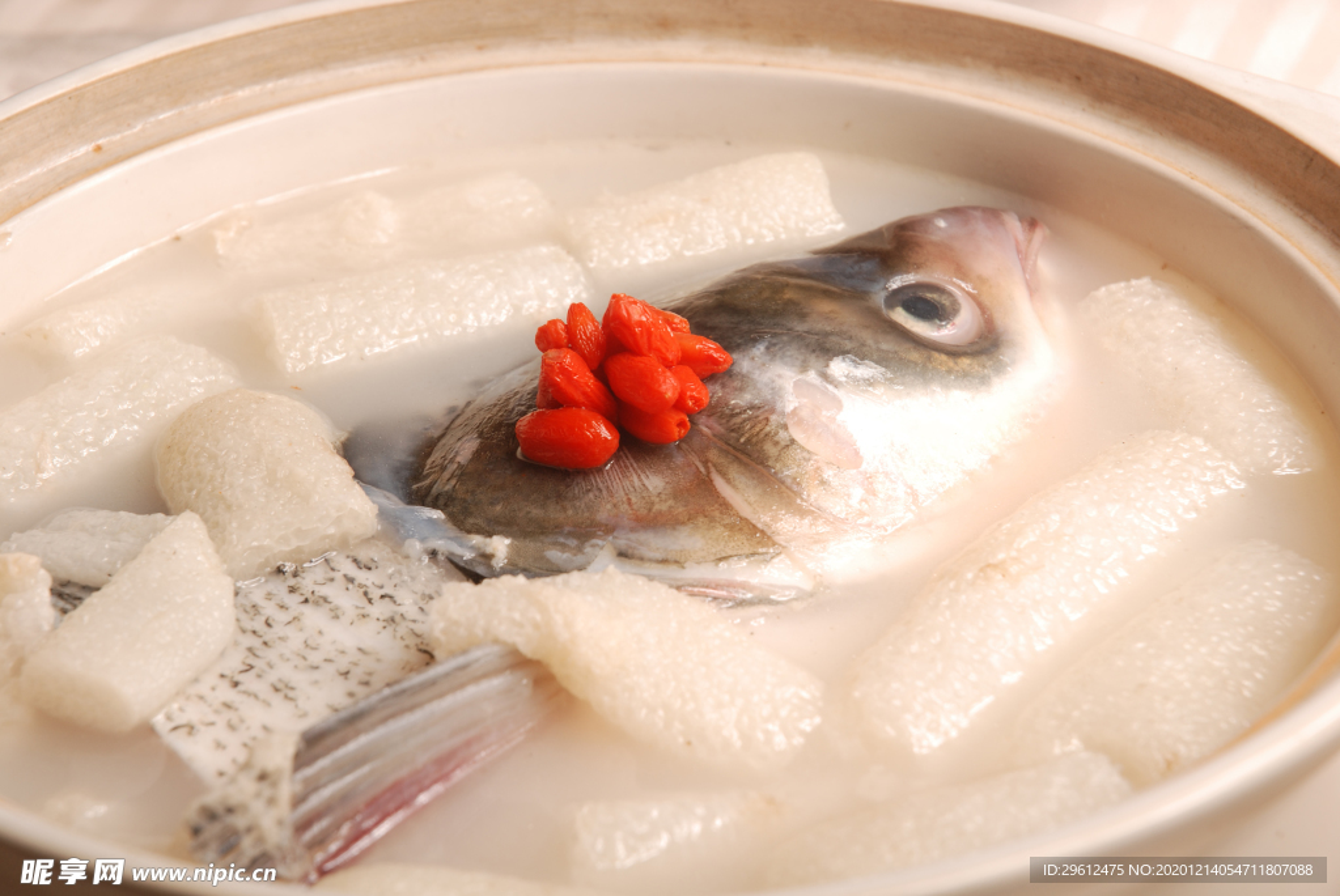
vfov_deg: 13.1
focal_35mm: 105
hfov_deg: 19.4
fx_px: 3912
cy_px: 448
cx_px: 670
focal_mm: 70
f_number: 10
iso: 100
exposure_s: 1/160
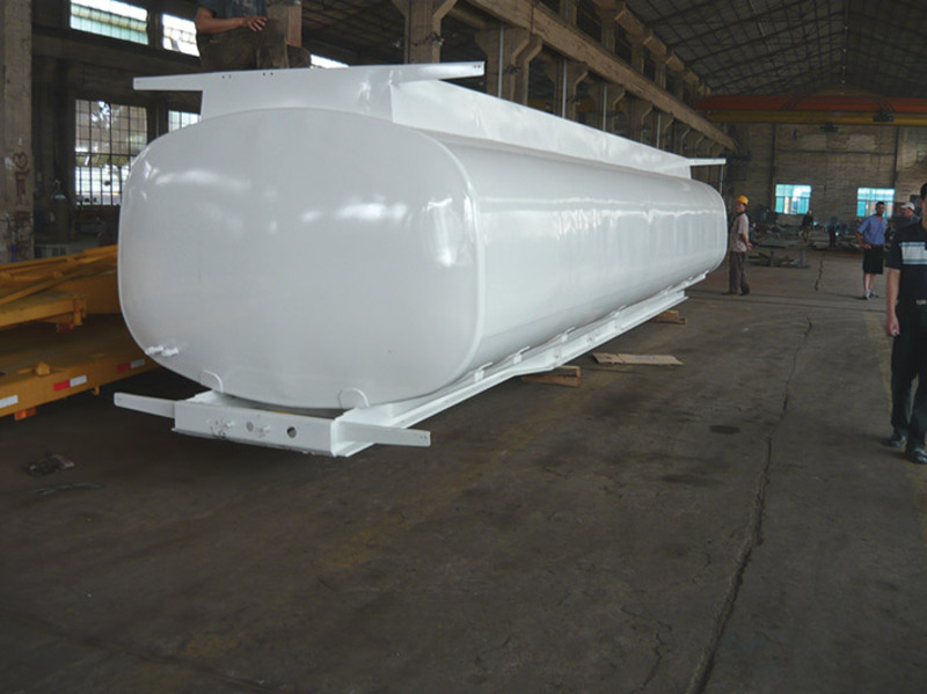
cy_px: 347
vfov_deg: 42.9
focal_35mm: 33
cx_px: 464
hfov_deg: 55.4
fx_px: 883
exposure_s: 1/60
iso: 100
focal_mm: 5.5
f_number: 2.8
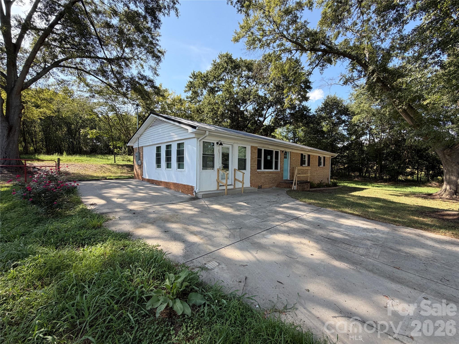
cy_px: 172
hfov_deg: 102.1
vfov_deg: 85.7
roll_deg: -0.2
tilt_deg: -1.7
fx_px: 186
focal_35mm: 14
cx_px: 230
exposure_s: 1/502
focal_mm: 2.22
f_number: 2.2
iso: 64
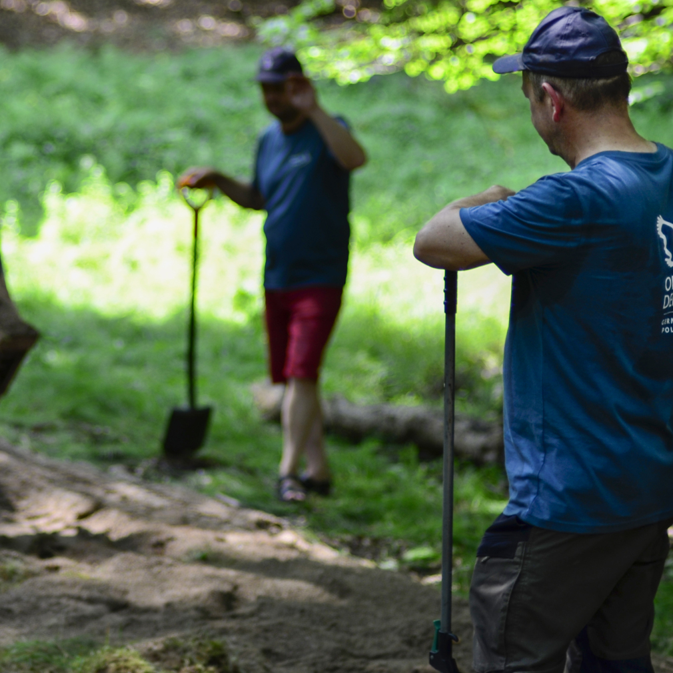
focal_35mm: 126
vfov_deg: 13.8
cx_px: 156
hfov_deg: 13.8
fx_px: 2771
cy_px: 274
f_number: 1.8
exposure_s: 1/320
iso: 125
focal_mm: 50
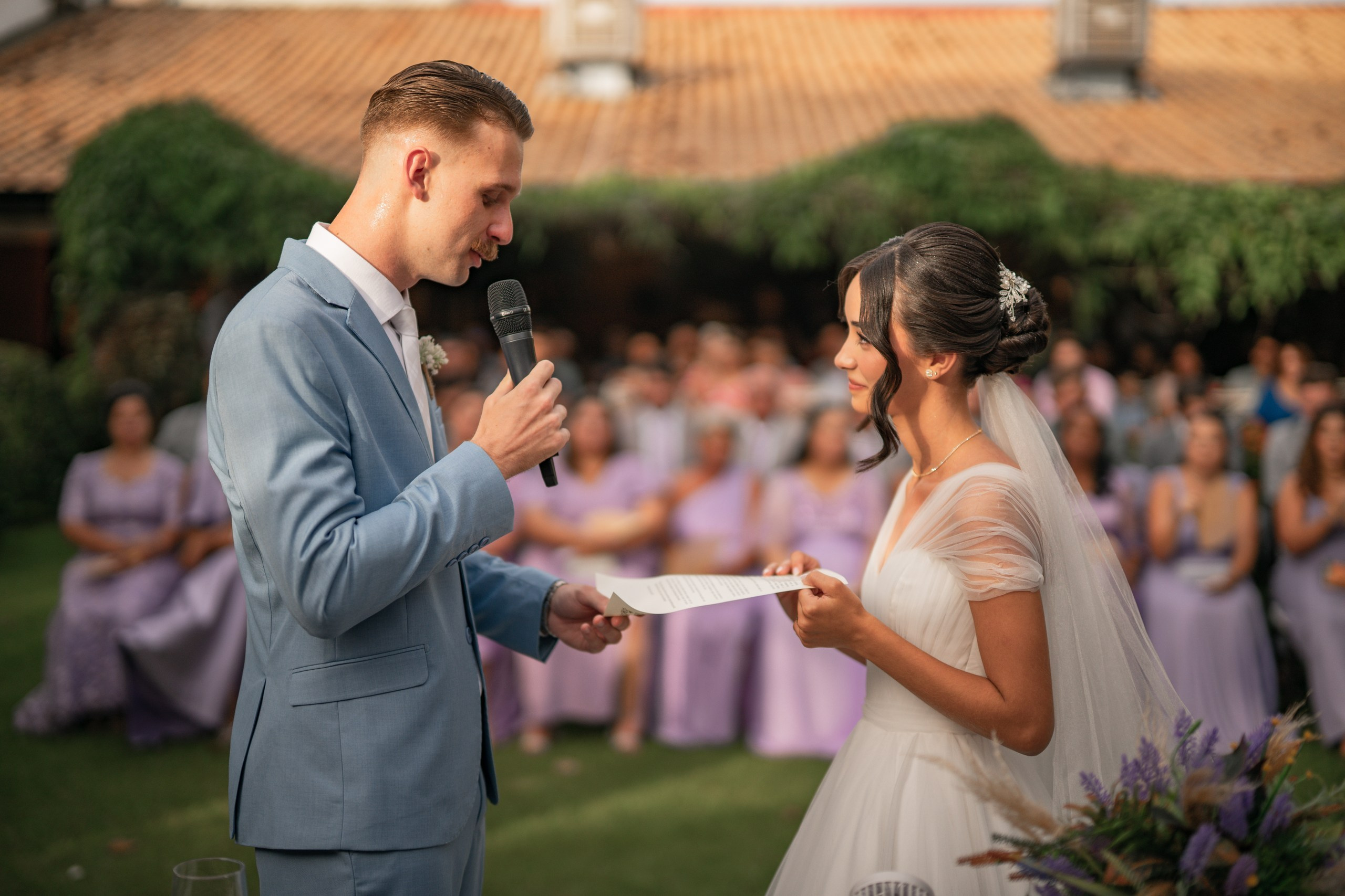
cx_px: 672
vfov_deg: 27.0
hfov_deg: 39.6
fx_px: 1868
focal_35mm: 50
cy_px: 448
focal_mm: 50
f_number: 1.2
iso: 160
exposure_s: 1/6400
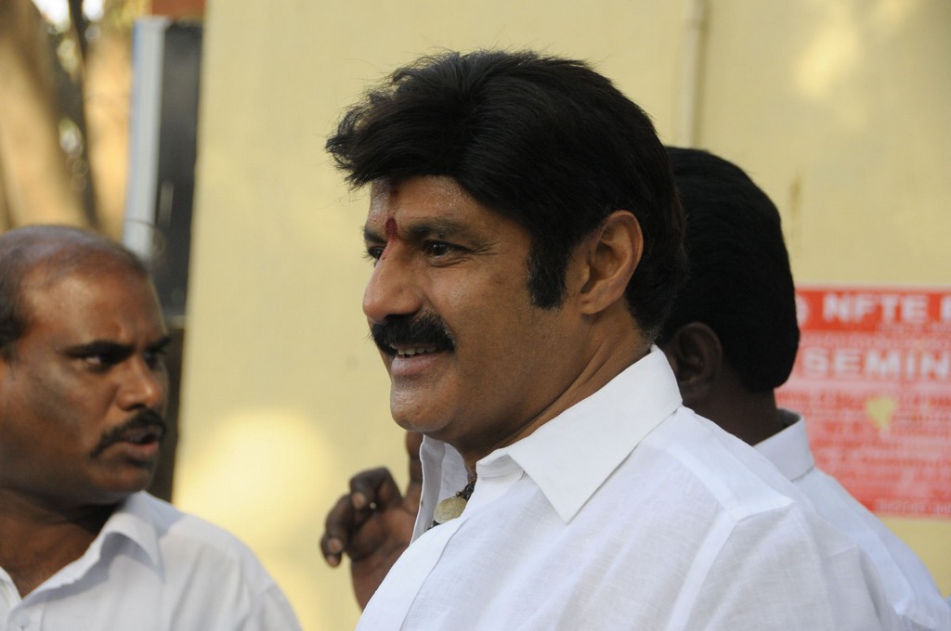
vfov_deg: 13.0
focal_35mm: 105
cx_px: 476
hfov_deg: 19.5
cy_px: 316
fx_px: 2770
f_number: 5
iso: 500
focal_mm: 70
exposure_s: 1/250
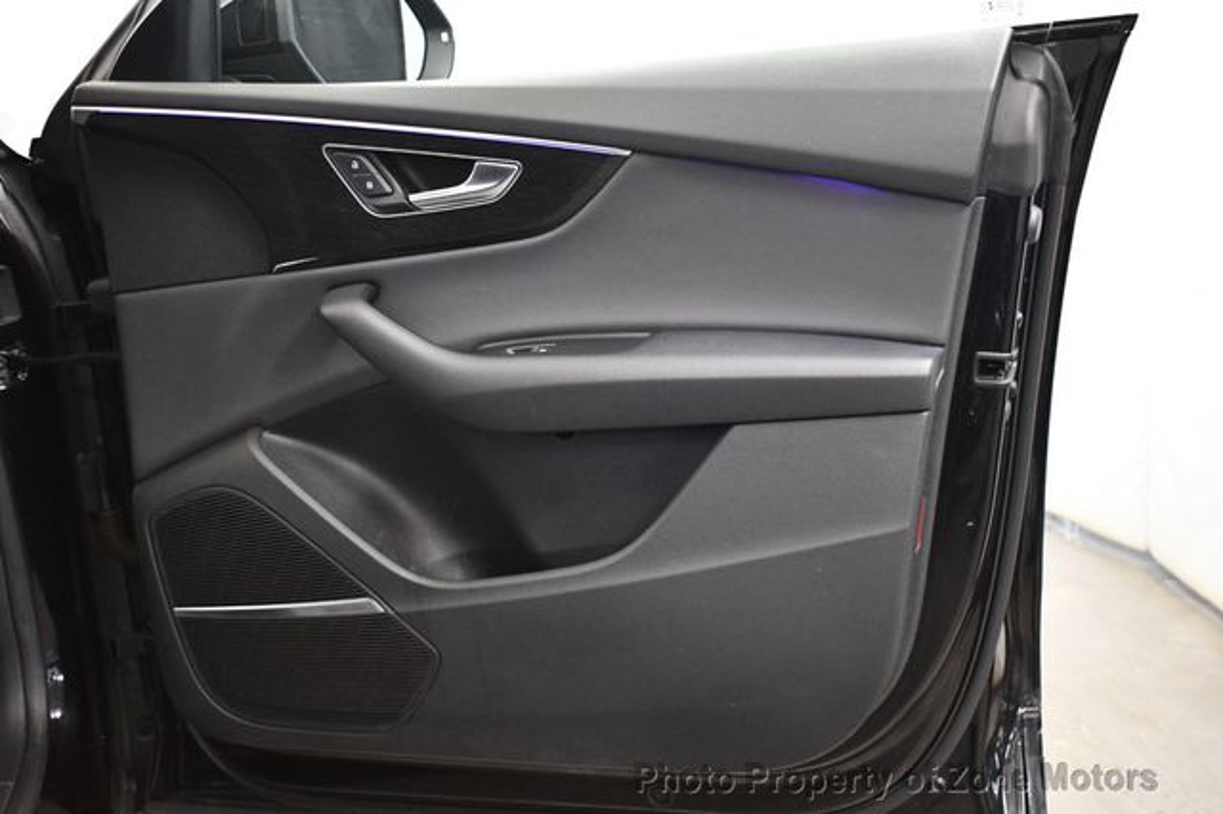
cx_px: 612
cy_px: 407
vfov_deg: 31.9
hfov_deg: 46.4
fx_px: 1426
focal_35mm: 42
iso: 4500
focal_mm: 28
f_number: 4.2
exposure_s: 1/60
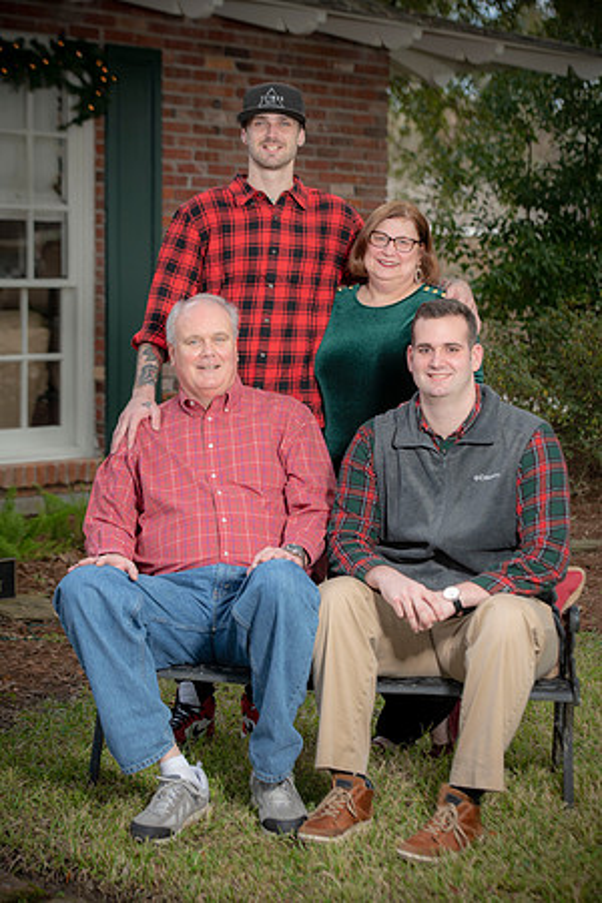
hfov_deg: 14.9
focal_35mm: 92
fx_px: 2307
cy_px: 452
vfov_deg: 22.1
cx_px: 301
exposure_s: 1/200
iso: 320
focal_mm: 92
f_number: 5
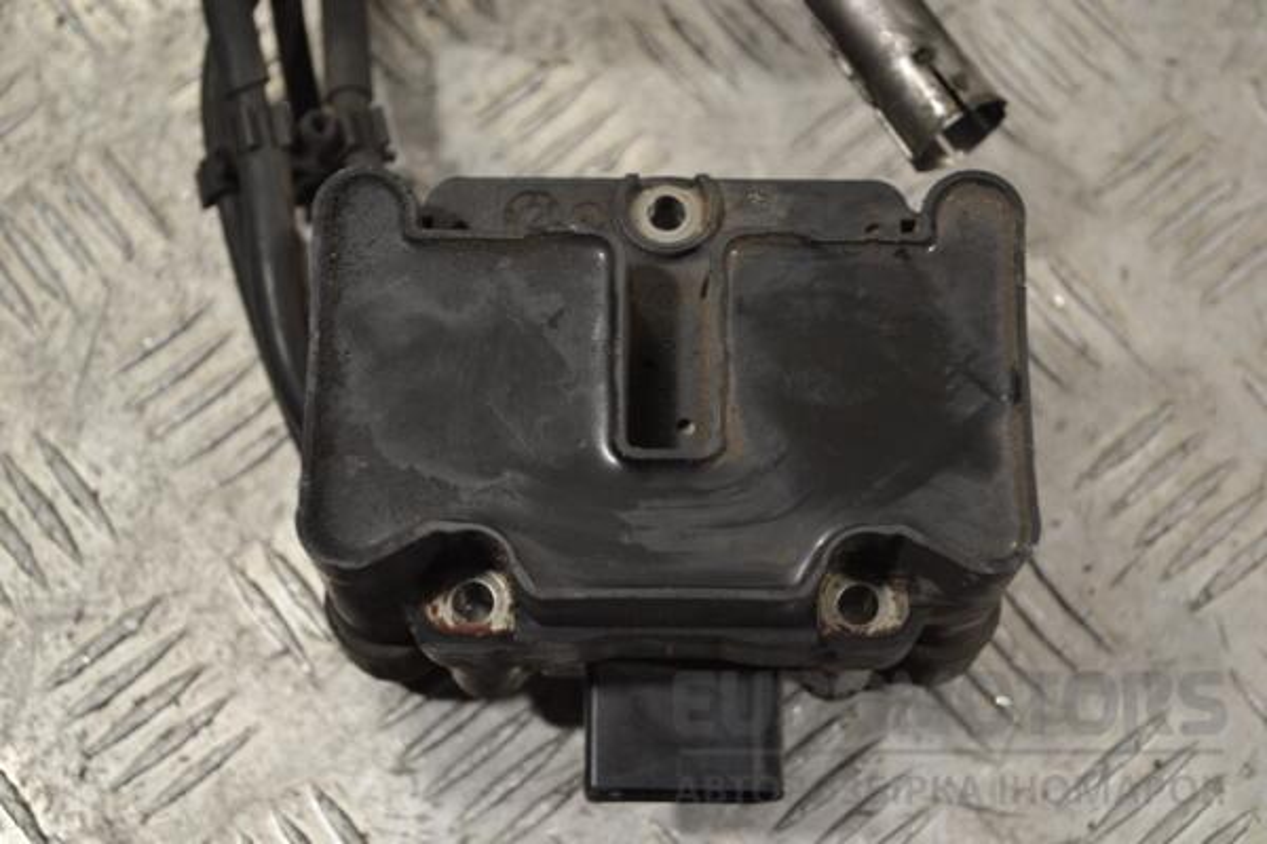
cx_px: 634
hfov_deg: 31.9
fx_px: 2217
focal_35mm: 63
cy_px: 422
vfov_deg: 21.6
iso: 180
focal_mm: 42
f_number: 5.3
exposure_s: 1/30
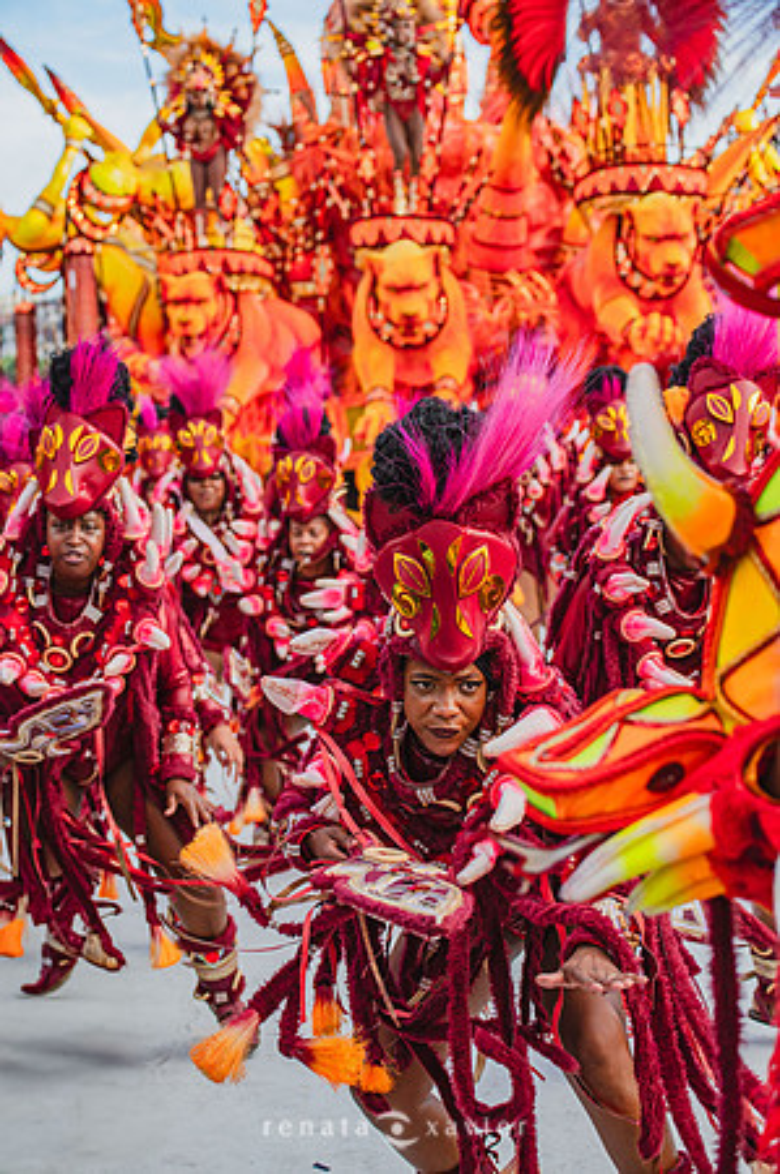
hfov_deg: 19.4
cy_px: 587
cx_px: 390
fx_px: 2280
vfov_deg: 28.9
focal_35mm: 70
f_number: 5.6
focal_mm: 70
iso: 640
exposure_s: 1/1600
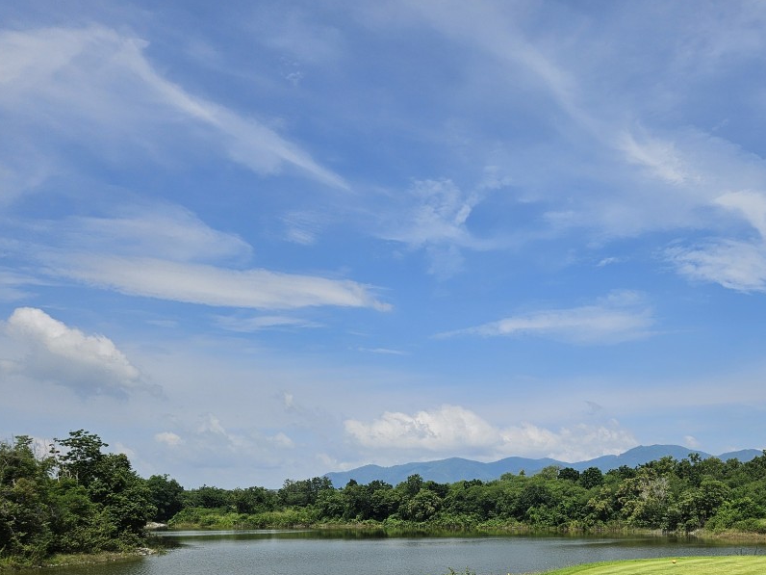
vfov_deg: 37.5
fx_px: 819
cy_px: 443
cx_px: 558
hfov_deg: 48.5
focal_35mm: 37
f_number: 1.8
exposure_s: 1/3882
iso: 25
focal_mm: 5.4
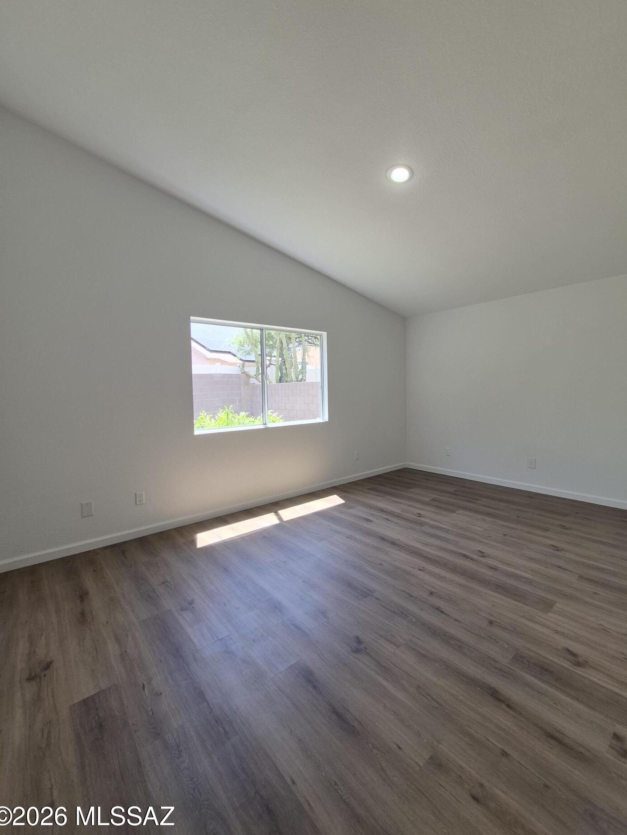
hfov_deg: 85.6
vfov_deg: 102.0
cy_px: 408
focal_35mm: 14
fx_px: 338
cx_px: 328
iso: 40
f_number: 2.2
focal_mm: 1.74
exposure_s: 1/141
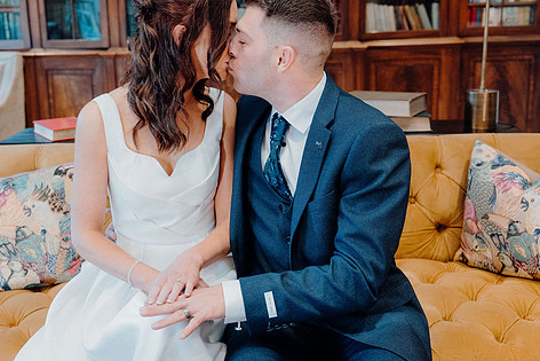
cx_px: 240
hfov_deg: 45.3
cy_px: 158
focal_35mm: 43
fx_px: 645
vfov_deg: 31.2
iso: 3200
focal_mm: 35
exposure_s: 1/160
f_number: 3.5
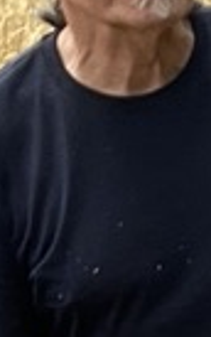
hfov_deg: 5.1
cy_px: 637
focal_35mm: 237
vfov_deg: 8.5
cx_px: 769
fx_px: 2174
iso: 25
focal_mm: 2.71
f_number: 2.2
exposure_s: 1/211
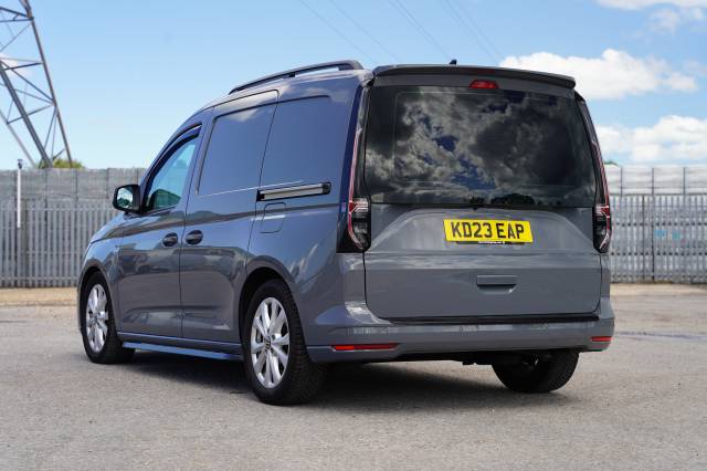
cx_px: 354
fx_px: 1317
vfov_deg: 20.3
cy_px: 236
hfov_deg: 30.0
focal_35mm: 67
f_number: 5
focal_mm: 67.1
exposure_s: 1/160
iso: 100
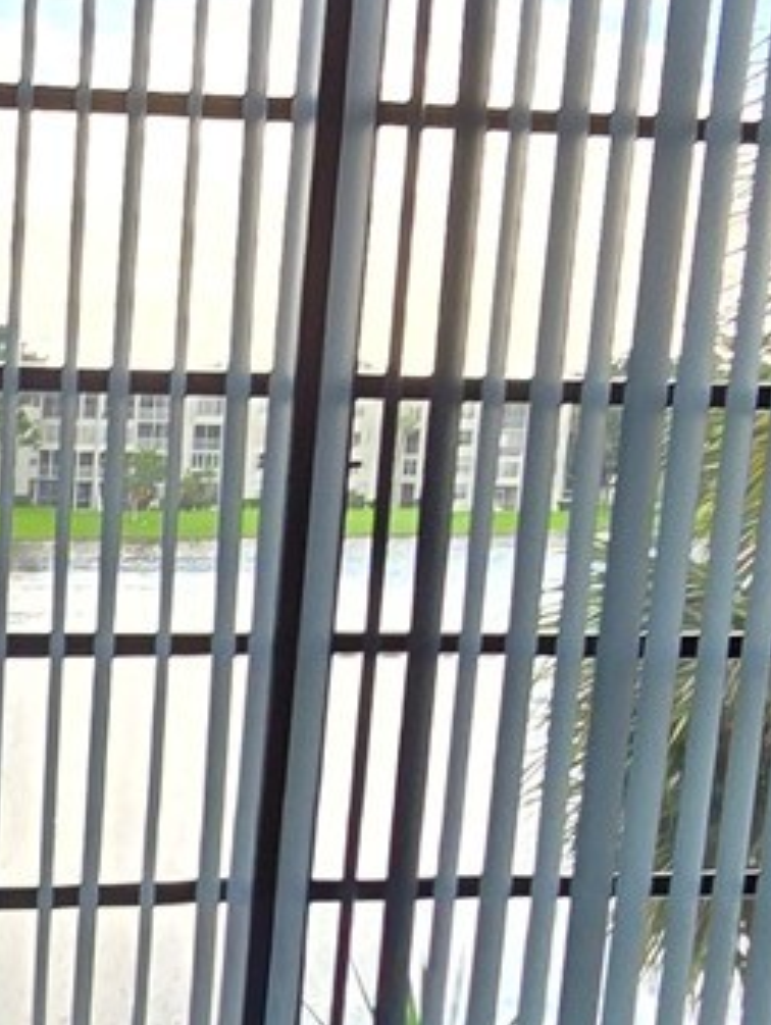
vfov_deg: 30.5
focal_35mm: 62
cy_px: 792
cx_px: -349
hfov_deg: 20.6
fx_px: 1838
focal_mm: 2.2
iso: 50
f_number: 2.2
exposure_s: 1/120
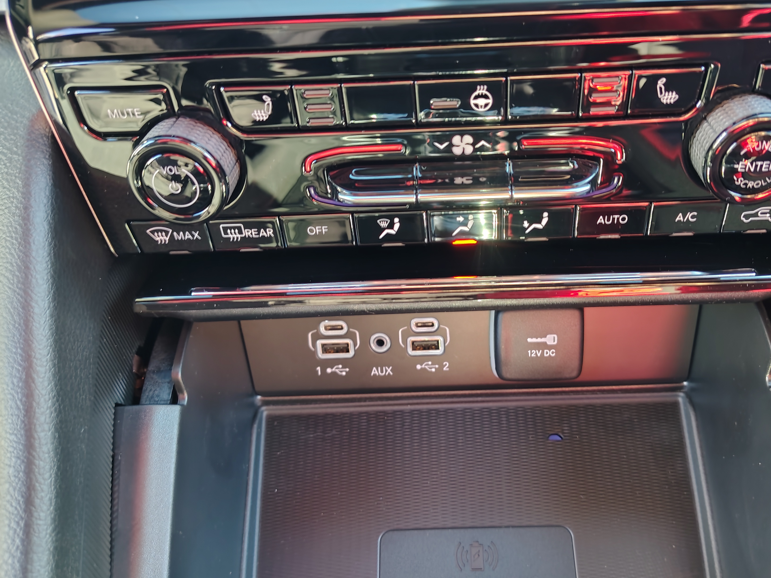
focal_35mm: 30
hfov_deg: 59.7
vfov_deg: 46.8
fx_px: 668
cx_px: 438
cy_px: 297
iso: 260
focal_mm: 5.56
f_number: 1.8
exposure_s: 1/12.5
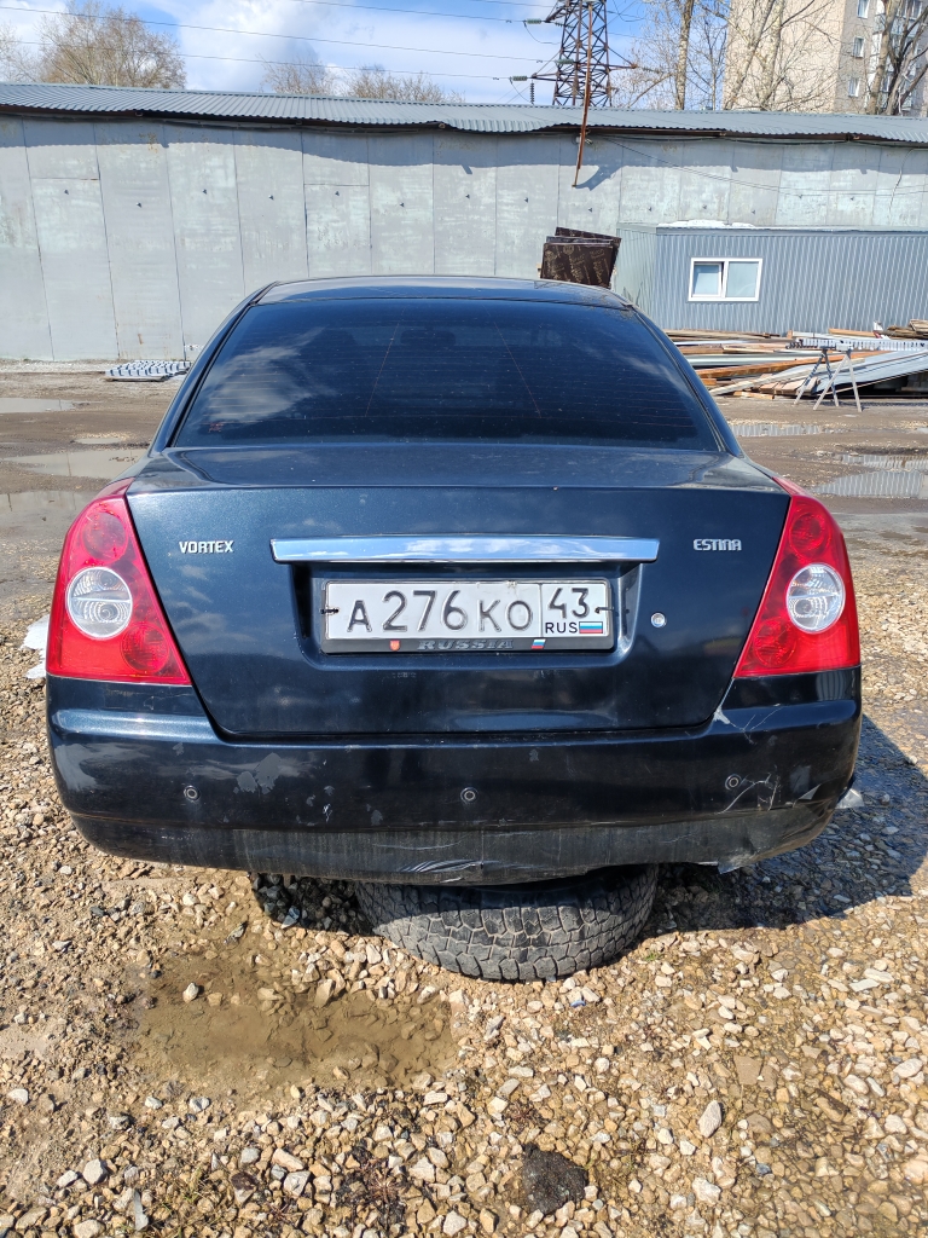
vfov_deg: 65.3
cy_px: 619
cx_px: 464
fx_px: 965
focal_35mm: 27
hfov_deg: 51.4
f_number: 1.95
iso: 50
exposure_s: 1/2000
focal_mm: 5.52
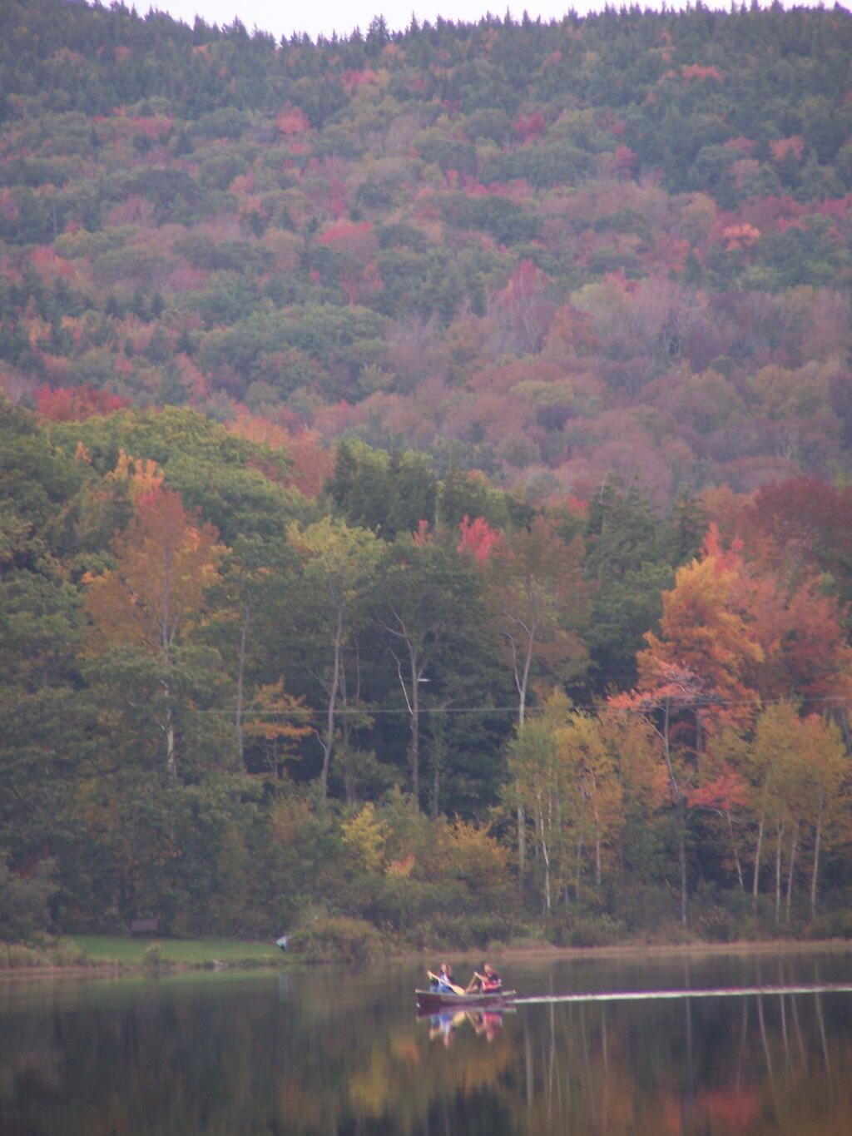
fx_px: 12469
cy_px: 568
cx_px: 426
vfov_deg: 5.2
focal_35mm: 380
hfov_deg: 3.9
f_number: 3.7
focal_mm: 63
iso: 140
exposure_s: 1/100
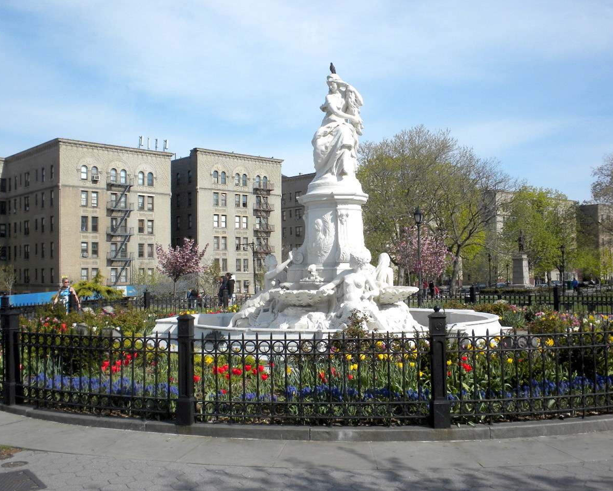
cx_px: 295
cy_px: 248
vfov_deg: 38.2
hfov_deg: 46.8
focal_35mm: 39
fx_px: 708
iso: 64
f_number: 10
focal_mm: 6.6
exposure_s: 1/124
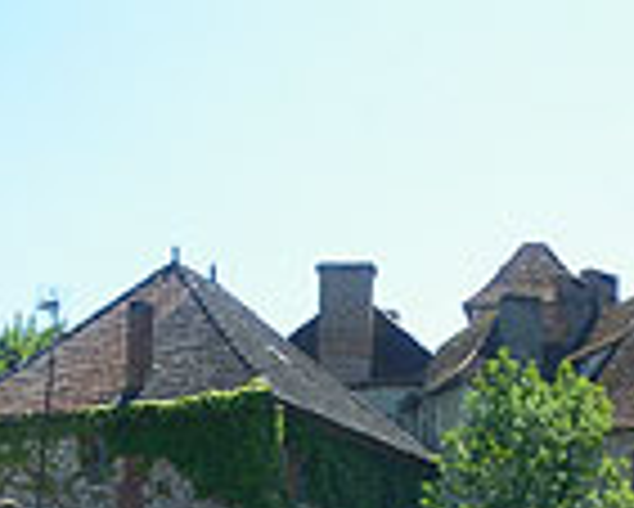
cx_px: 499
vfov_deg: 13.6
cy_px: 504
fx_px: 2103
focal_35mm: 112
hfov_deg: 17.0
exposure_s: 1/125
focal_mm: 6.3
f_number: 5.4
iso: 64
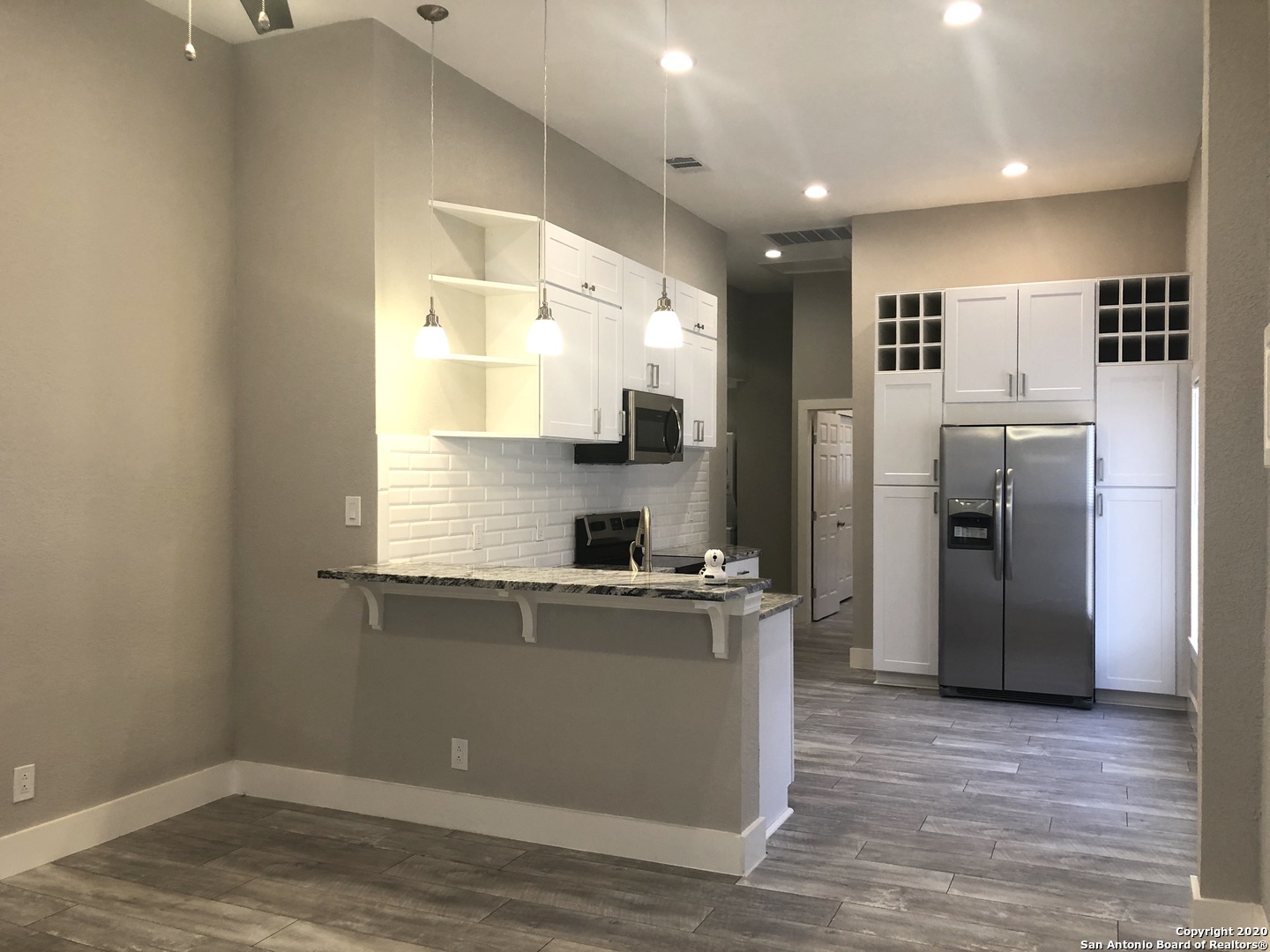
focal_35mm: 28
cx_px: 635
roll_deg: +0.6
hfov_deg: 63.4
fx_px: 1027
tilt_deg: -0.5
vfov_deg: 49.7
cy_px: 476
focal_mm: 4
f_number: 1.8
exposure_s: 1/30
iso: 32
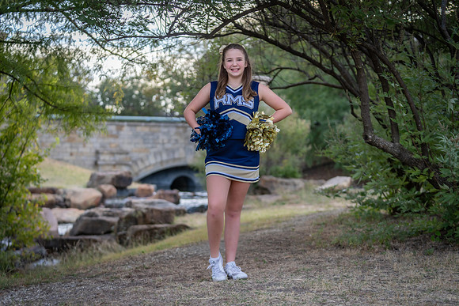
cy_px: 153
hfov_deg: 28.8
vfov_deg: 19.5
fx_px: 893
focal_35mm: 70
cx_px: 230
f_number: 2.8
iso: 160
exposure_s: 1/320
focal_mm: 70
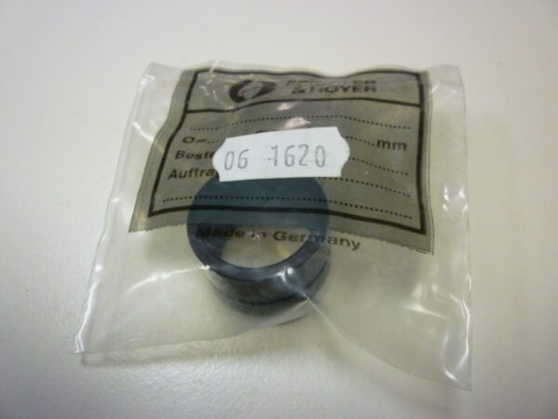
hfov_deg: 61.7
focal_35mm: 29
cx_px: 279
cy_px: 210
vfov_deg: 48.2
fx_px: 467
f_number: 3.3
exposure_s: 1/25
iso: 400
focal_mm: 5.2
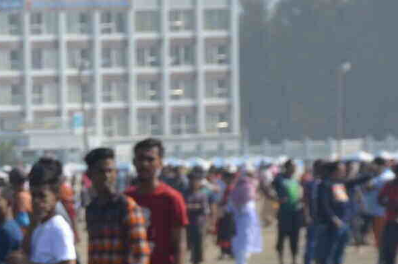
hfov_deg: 6.2
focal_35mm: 325
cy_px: 447
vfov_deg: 4.2
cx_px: -322
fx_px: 3587
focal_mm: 52
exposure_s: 1/250
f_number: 8
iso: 110
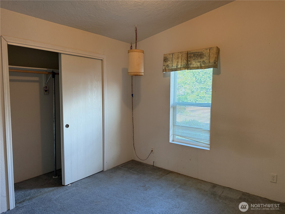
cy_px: 107
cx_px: 142
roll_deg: -0.3
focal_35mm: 24
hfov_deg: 71.6
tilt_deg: -4.7
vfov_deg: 56.8
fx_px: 198
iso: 250
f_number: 1.78
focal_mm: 6.76
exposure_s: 1/120
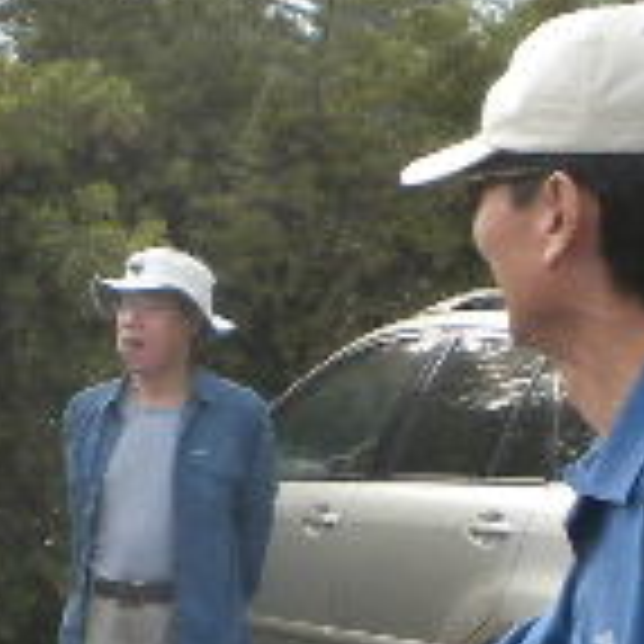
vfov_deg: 9.4
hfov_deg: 9.5
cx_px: 36
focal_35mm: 183
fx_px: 3852
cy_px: 779
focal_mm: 6.6
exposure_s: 1/500
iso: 321
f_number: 3.5
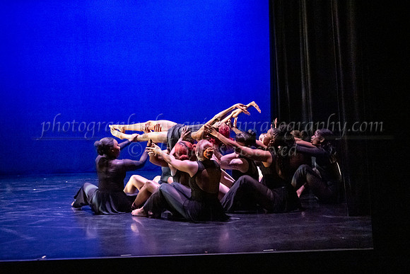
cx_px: 242
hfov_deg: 46.9
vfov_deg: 32.4
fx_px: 470
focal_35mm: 41
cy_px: 137
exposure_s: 1/250
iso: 6400
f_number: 2.8
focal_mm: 35
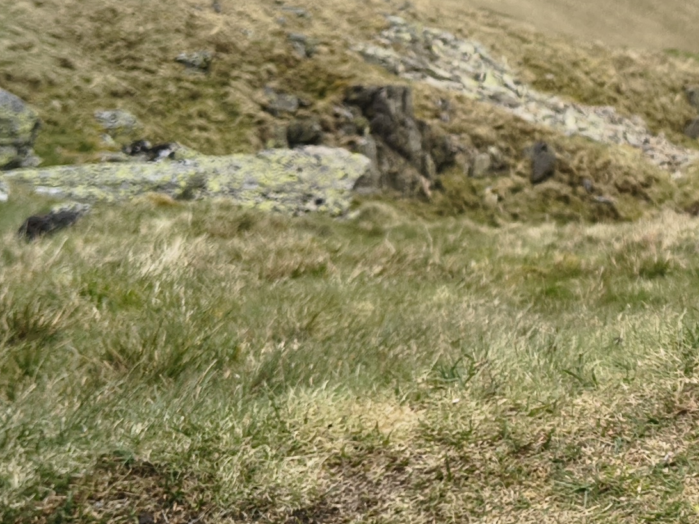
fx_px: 1817
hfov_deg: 20.0
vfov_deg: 16.4
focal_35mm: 90
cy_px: 161
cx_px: 902
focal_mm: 5.56
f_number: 1.8
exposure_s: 1/2657
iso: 101
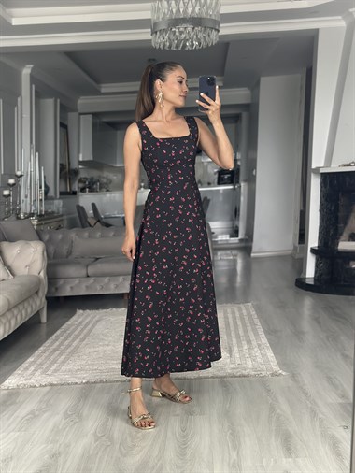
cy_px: 236
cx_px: 178
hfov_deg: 30.3
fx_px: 656
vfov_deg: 39.6
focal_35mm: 48
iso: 320
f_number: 1.78
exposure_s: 1/60
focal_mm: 6.86
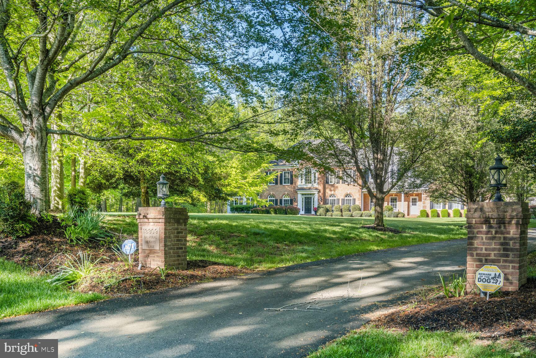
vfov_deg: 36.9
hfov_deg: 53.1
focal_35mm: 36
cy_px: 179
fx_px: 536
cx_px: 268
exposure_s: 1/60
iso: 200
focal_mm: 36
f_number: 9
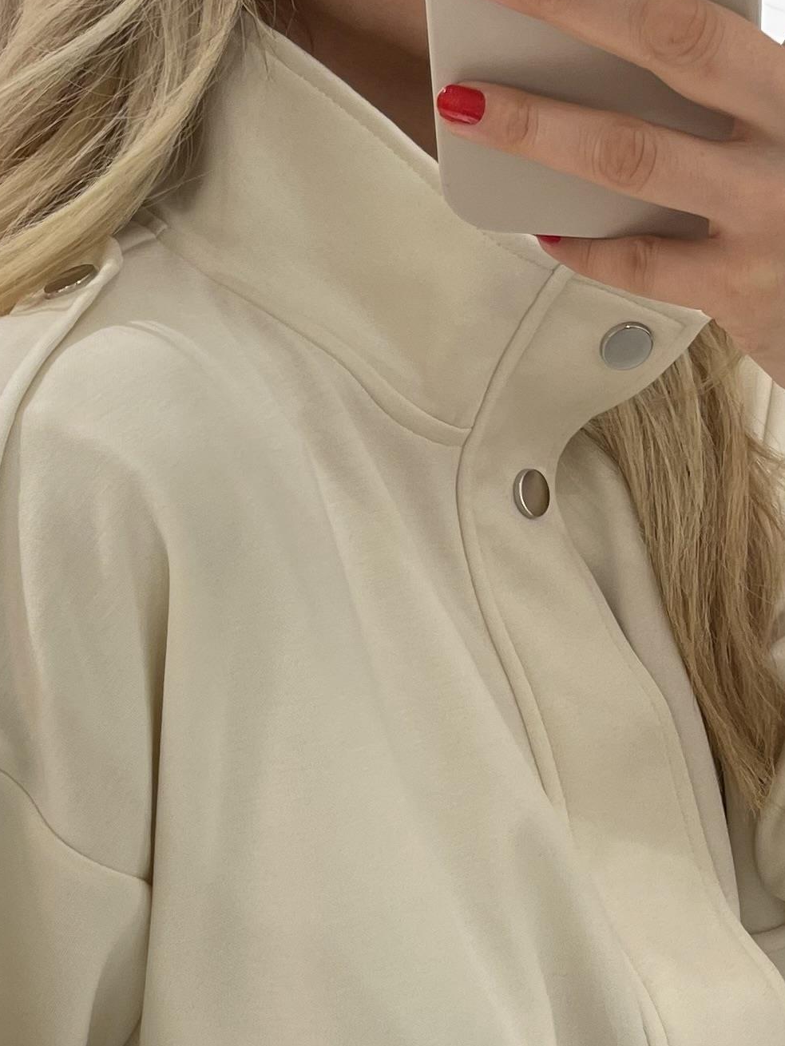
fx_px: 2418
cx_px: 240
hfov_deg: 18.4
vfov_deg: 24.2
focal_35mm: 80
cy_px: 758
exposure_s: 1/50
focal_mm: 5.1
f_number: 1.6
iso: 64
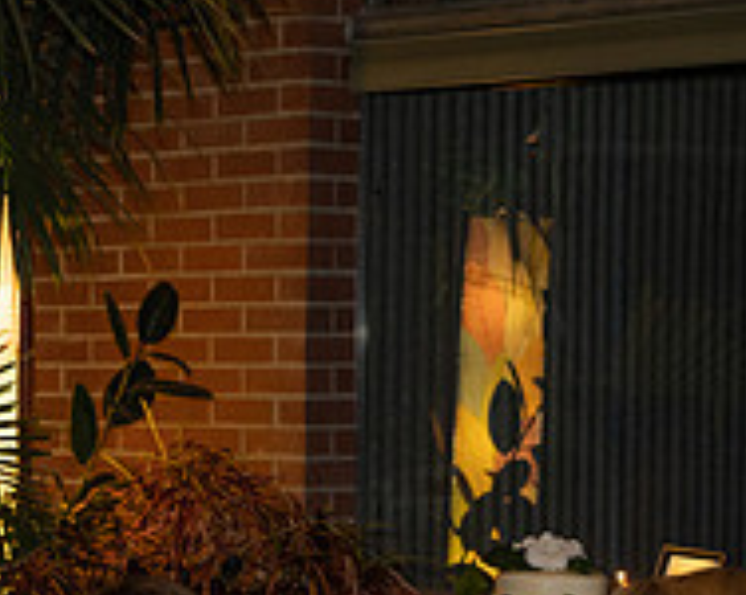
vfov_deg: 9.5
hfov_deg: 11.6
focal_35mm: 162
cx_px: -245
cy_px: 492
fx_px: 3573
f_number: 2.8
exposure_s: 1/125
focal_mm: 52
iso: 2000
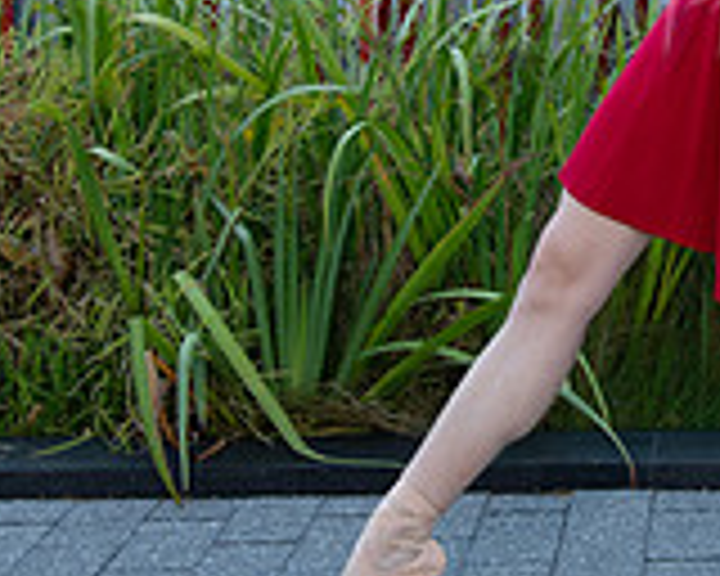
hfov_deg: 15.2
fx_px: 2621
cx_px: 837
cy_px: -65
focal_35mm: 123
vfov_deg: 12.3
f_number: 4
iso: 200
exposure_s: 1/400
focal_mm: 35
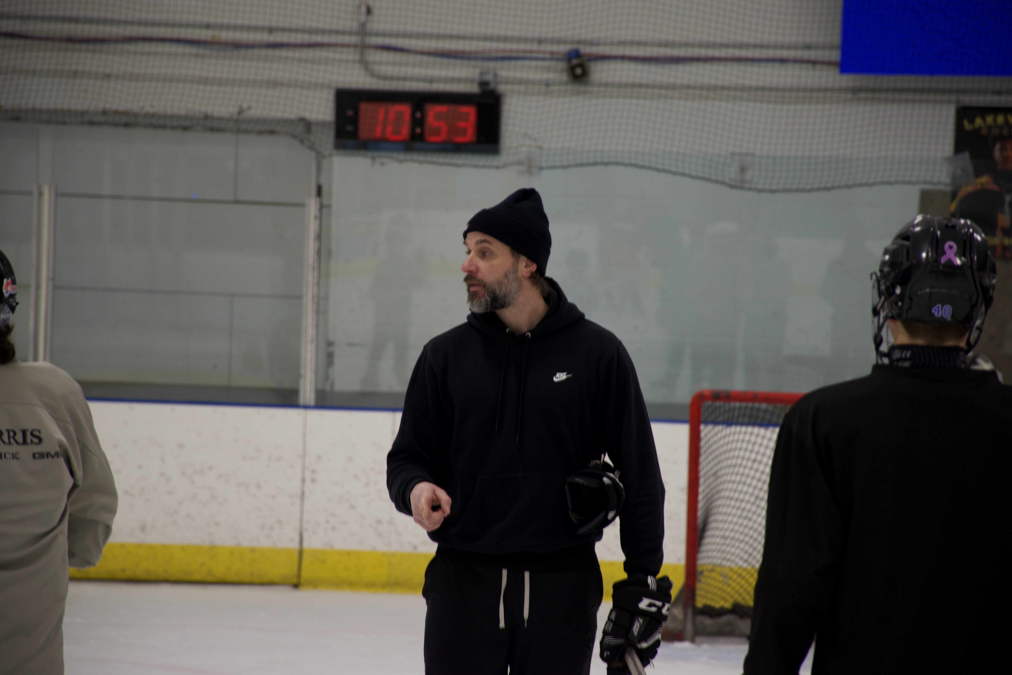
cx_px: 506
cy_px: 338
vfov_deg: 6.5
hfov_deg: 9.8
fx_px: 5903
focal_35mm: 210
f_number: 5.6
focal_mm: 140
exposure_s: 1/125
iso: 400
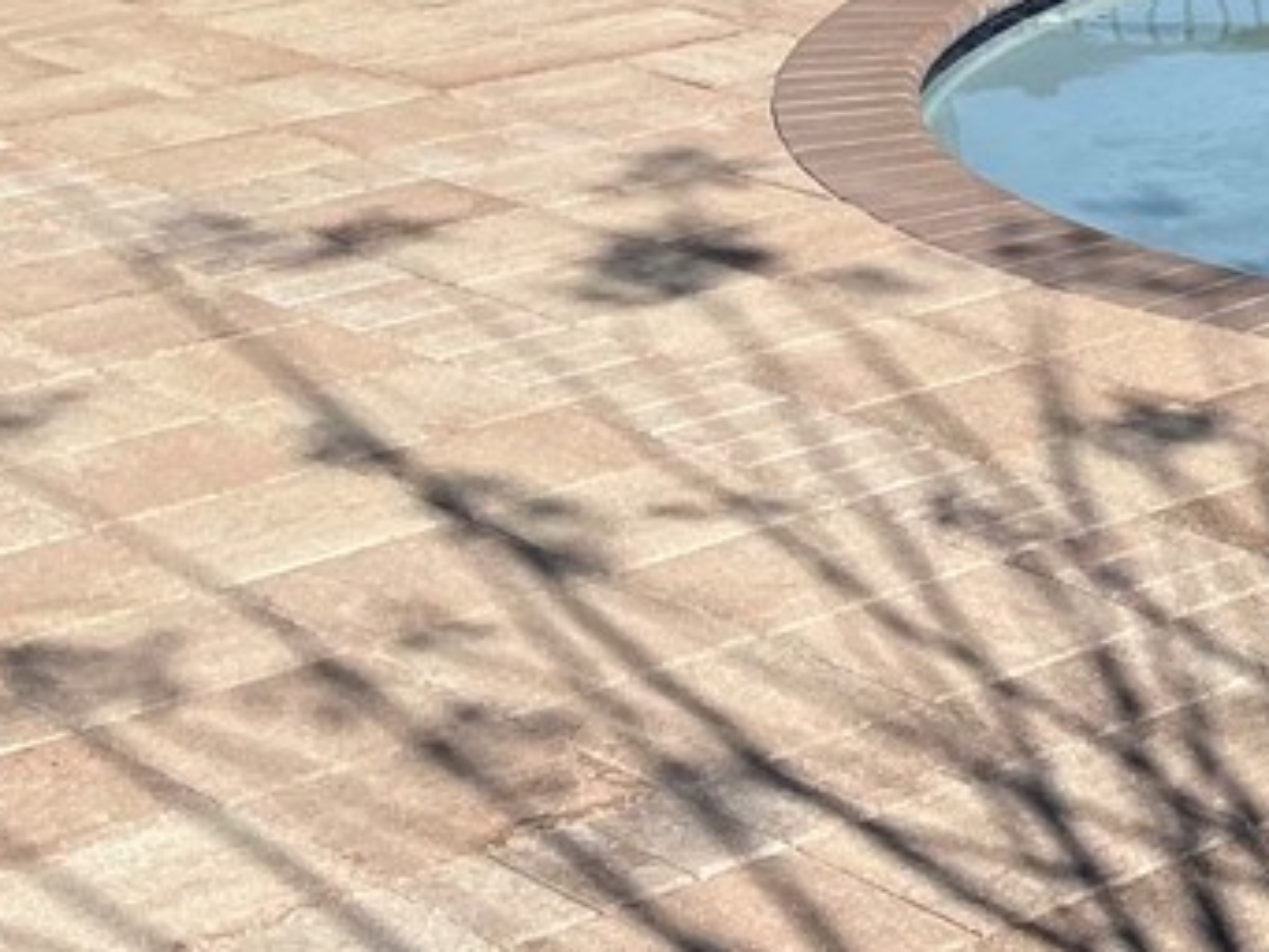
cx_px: 1853
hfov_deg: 15.1
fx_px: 4474
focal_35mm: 122
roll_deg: +0.2
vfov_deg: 11.8
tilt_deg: -8.9
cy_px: -316
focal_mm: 5.1
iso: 32
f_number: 1.6
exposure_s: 1/6250
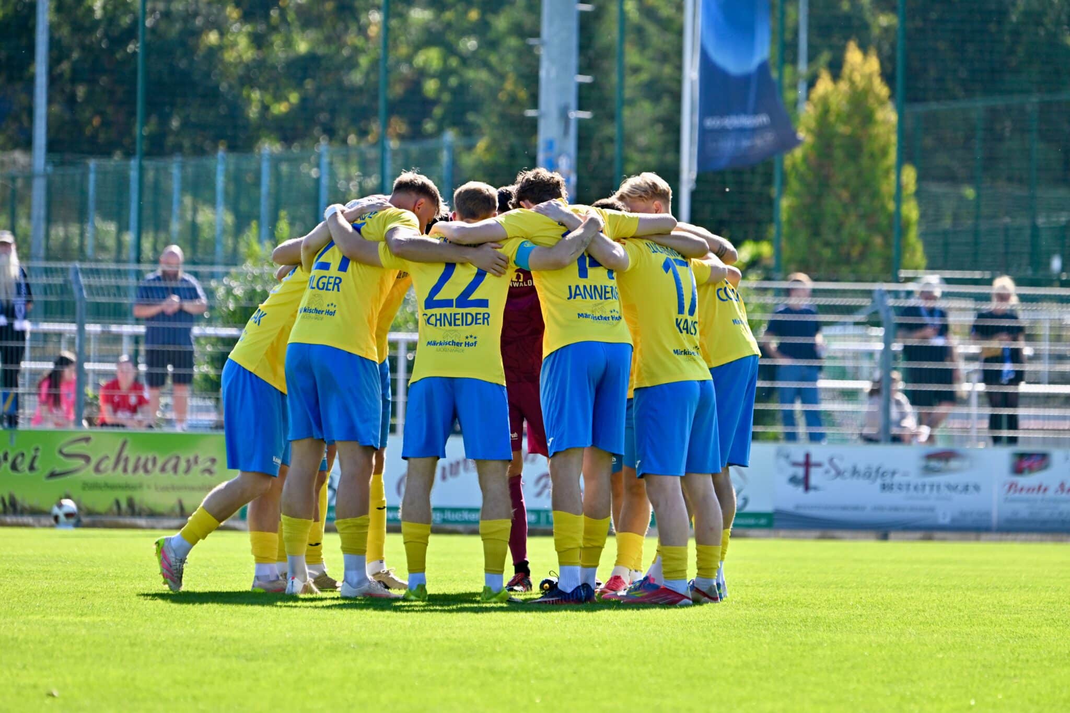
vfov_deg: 4.9
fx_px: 8321
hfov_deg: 7.4
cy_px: 356
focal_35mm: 280
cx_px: 535
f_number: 5.6
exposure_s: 1/1600
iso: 450
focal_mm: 280
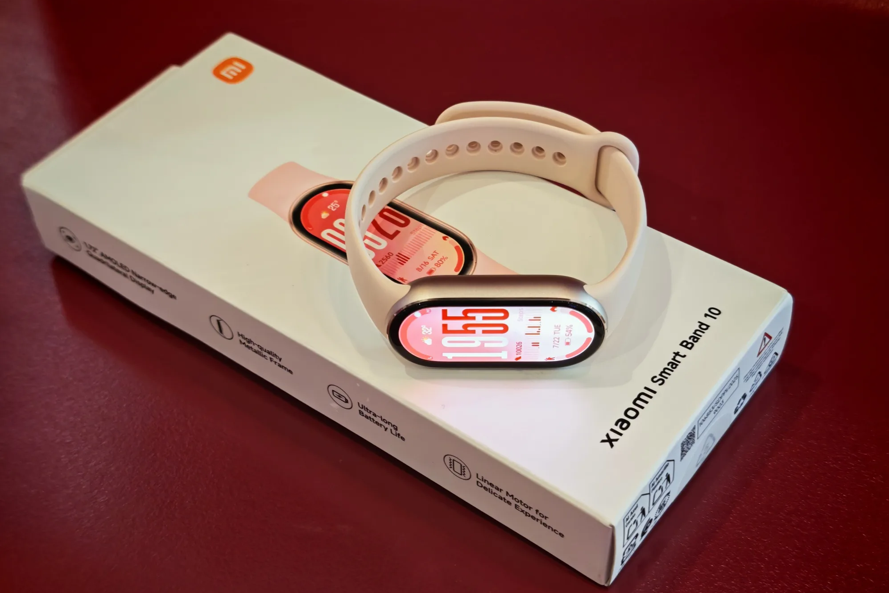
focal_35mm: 48
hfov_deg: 41.1
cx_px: 446
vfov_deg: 28.1
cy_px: 325
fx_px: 1185
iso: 125
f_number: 1.6
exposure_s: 1/50
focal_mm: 5.4
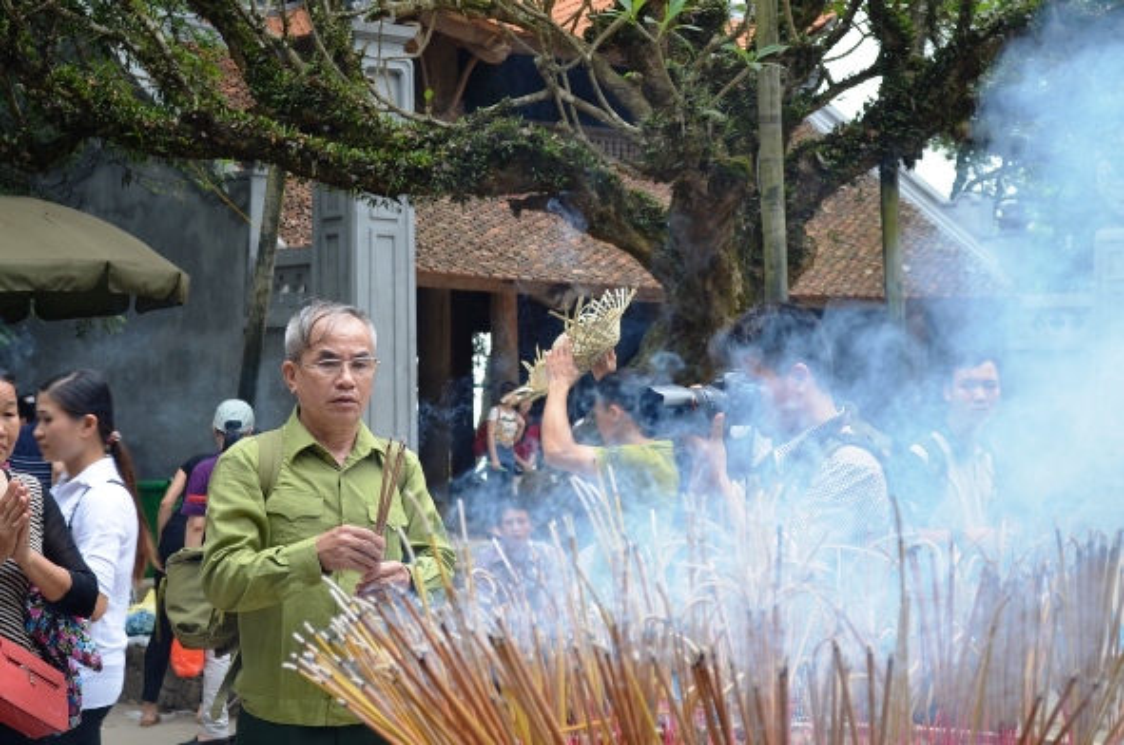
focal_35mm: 72
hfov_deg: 28.1
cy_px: 372
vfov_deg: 18.9
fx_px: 2244
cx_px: 562
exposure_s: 1/160
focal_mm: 48
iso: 200
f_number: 6.3
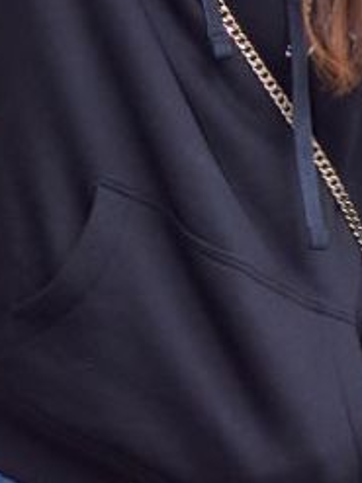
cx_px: 209
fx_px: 3935
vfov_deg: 7.0
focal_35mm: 282
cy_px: 115
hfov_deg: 5.3
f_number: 2.8
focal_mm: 70
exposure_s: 1/400
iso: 500
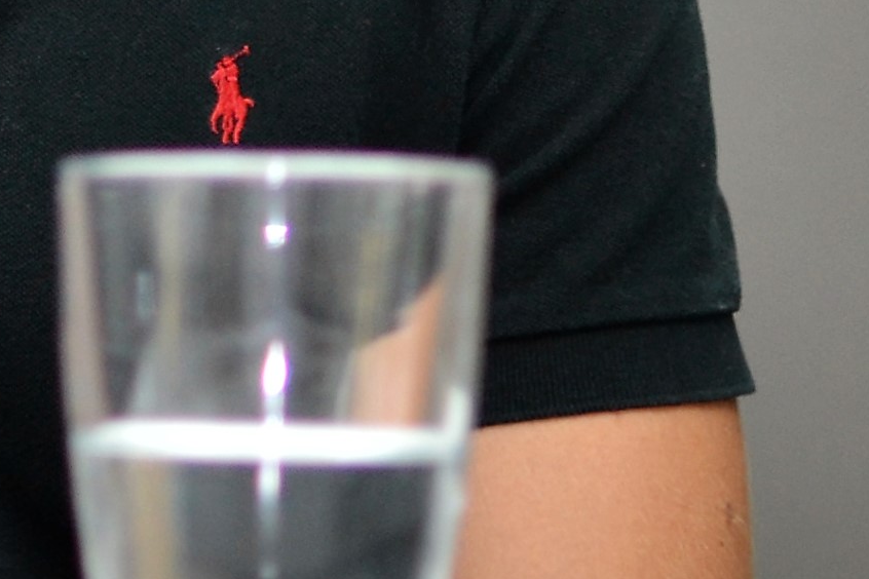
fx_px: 5605
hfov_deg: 8.6
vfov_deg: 5.8
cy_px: -396
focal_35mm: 232
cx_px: -591
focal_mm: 35
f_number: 1.8
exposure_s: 1/200
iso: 400
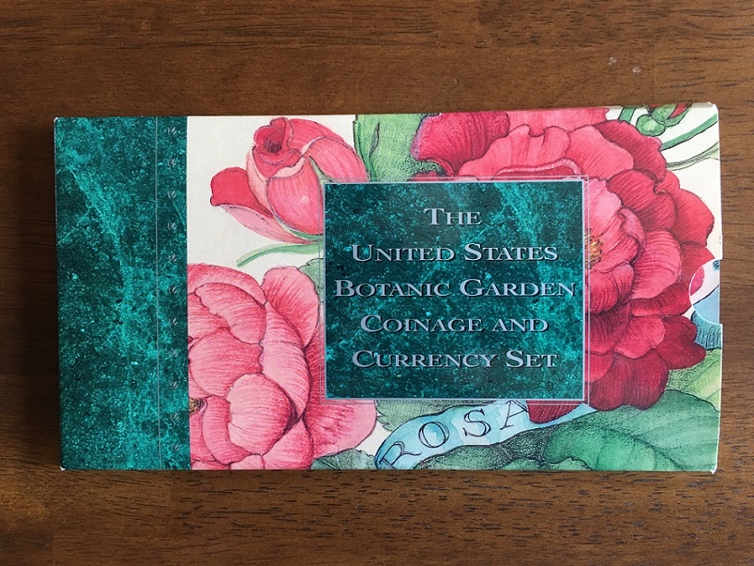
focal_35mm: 29
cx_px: 377
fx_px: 632
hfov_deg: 61.6
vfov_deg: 48.3
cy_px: 283
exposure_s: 1/15
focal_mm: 4.15
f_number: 2.2
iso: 40
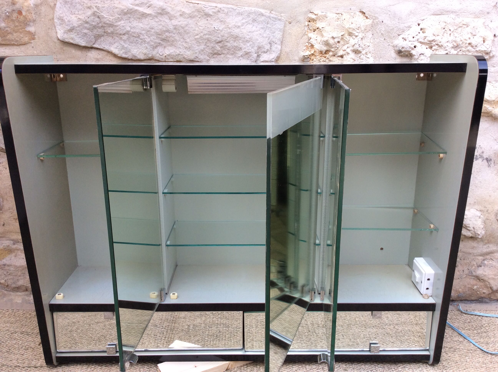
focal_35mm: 32
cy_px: 186
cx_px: 249
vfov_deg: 44.1
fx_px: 460
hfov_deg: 56.9
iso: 32
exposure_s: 1/164
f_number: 2.4
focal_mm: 3.3
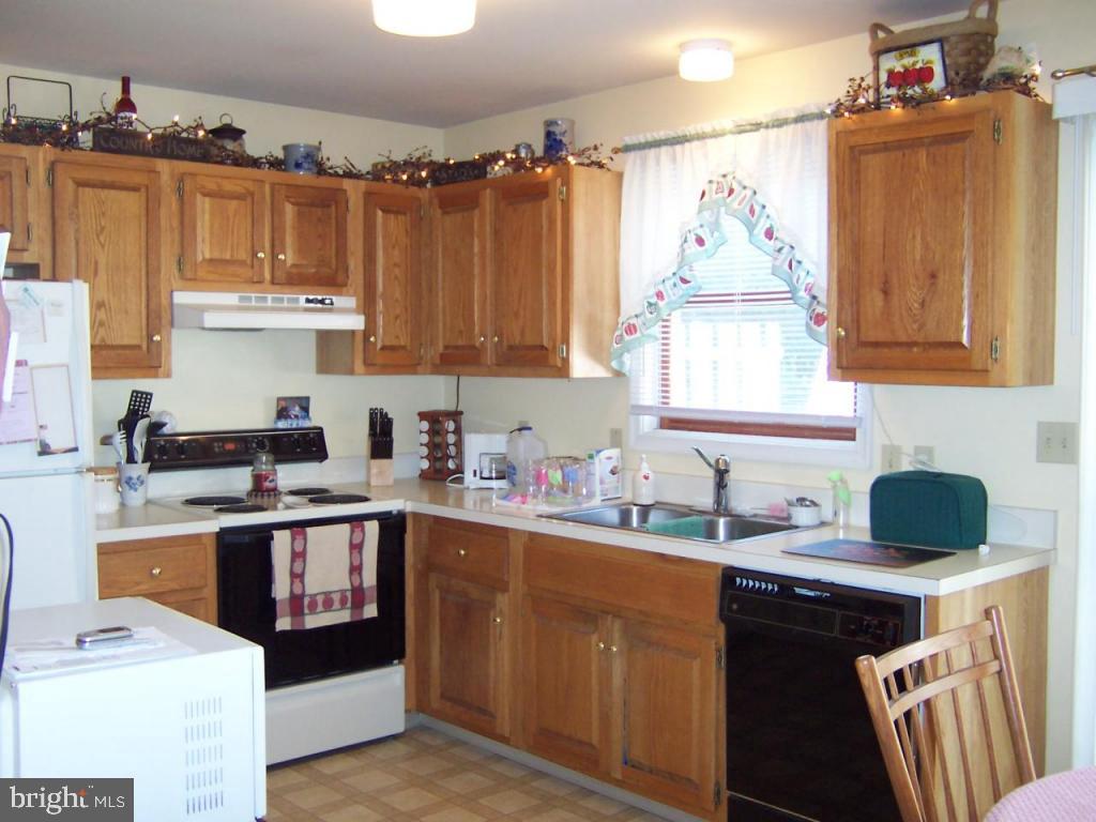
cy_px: 411
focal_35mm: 36
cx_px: 548
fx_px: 1140
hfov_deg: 51.4
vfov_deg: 39.7
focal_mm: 5.6
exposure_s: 1/60
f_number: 2.4
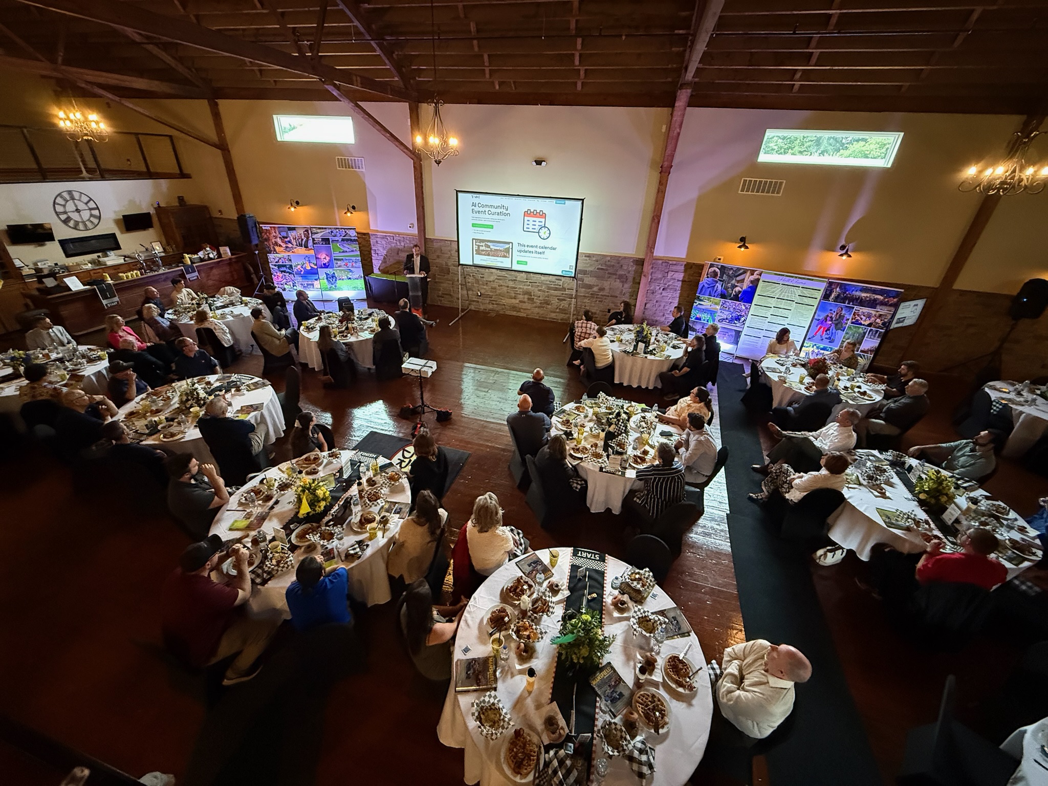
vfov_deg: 85.7
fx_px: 424
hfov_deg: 102.1
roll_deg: -3.1
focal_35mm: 14
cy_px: 393
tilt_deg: -28.4
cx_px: 524
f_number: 2.2
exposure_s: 1/40
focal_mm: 2.22
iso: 1000
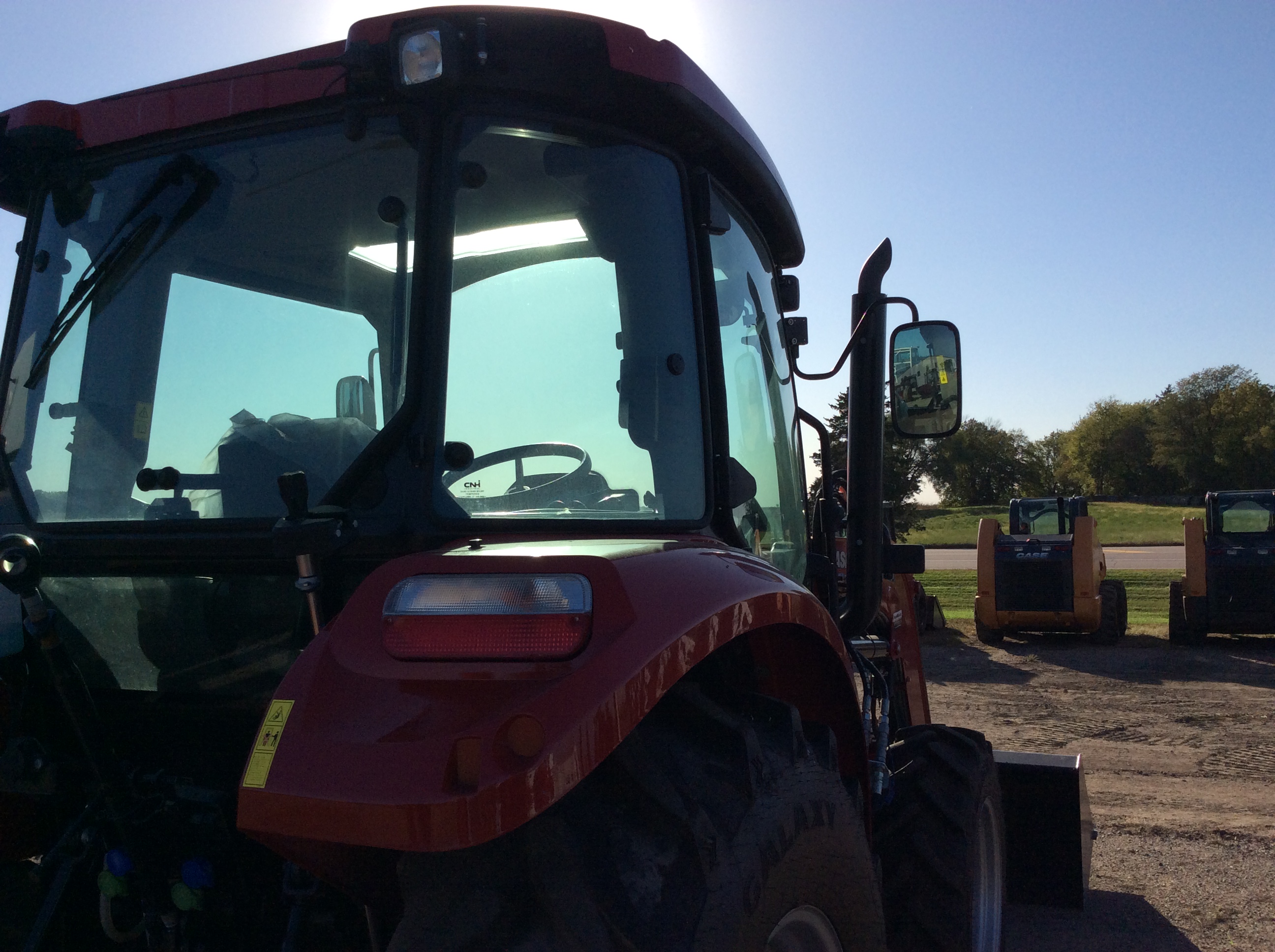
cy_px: 476
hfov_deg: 56.9
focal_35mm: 32
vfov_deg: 44.1
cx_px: 638
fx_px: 1177
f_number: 2.4
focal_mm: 3.3
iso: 32
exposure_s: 1/2604
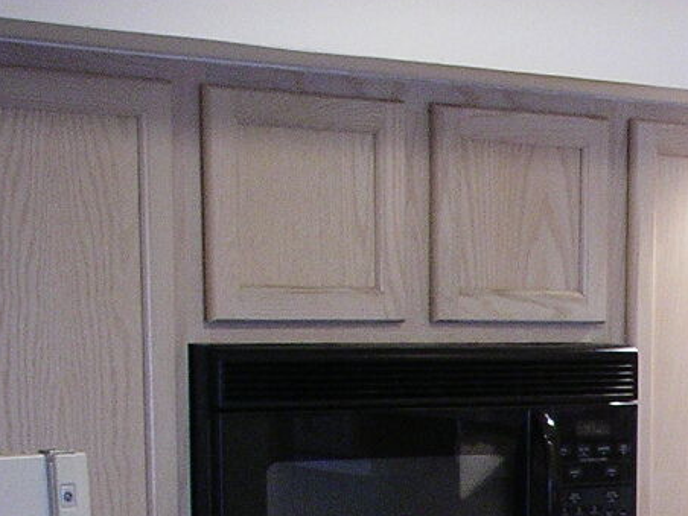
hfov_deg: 14.1
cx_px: 1034
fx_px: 2604
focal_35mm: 131
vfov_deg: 10.7
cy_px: 907
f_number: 2.8
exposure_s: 1/37
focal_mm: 7.8
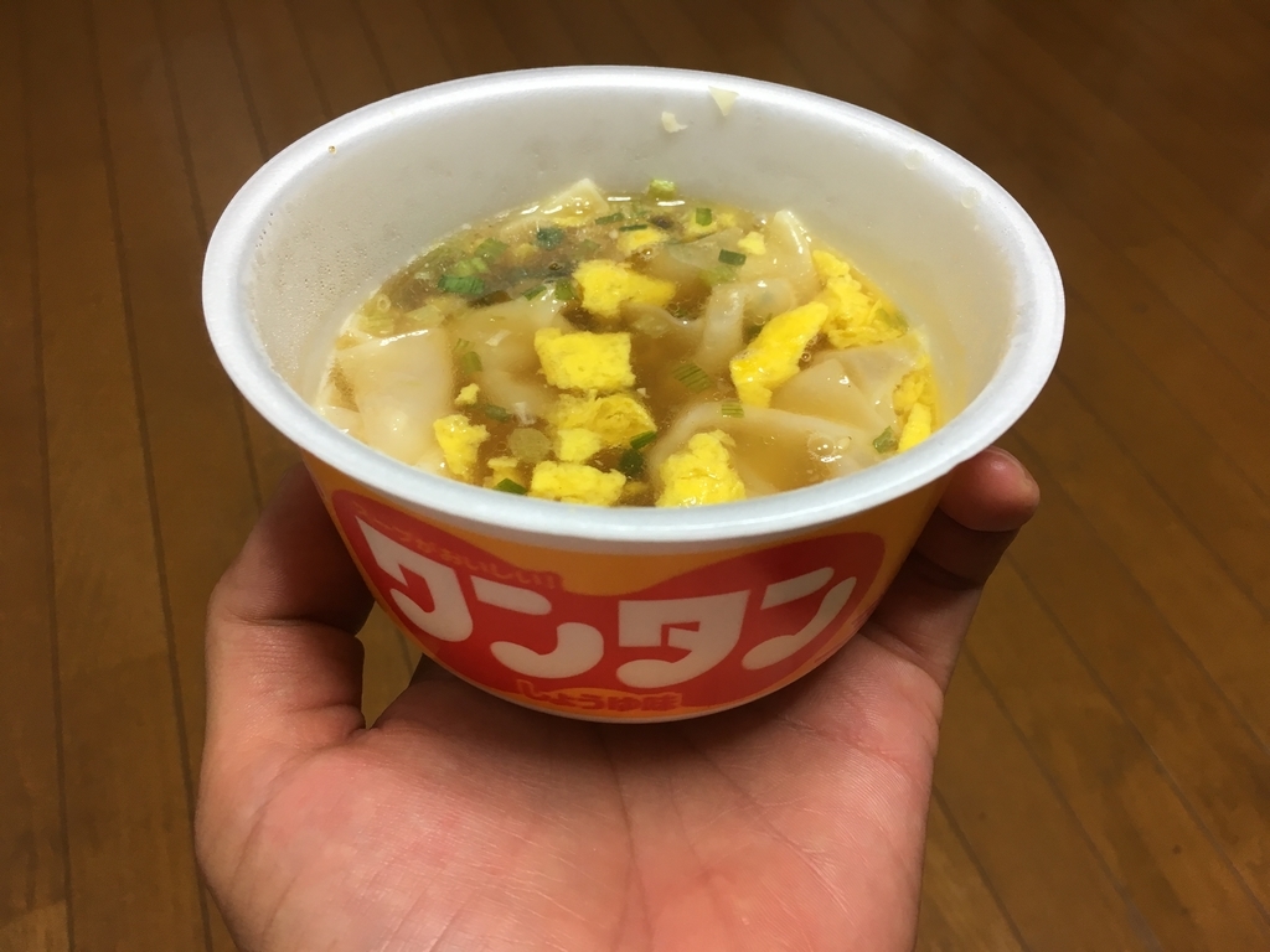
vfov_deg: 48.2
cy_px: 476
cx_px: 635
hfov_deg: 61.7
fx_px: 1064
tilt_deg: -49.9
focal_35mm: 29
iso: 64
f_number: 2.2
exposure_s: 1/30
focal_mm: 4.15
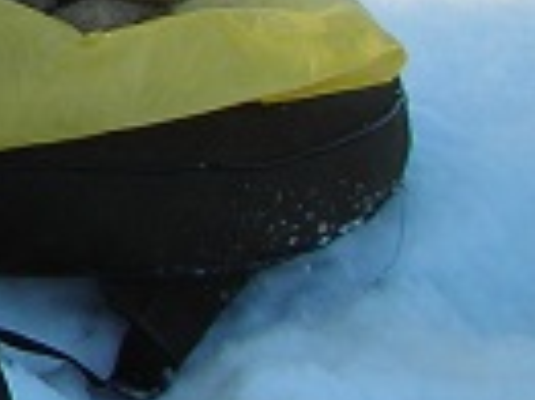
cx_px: -1013
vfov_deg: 6.1
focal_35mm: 232
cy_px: -600
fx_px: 3582
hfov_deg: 7.6
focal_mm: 6.3
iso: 50
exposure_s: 1/227
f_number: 3.2
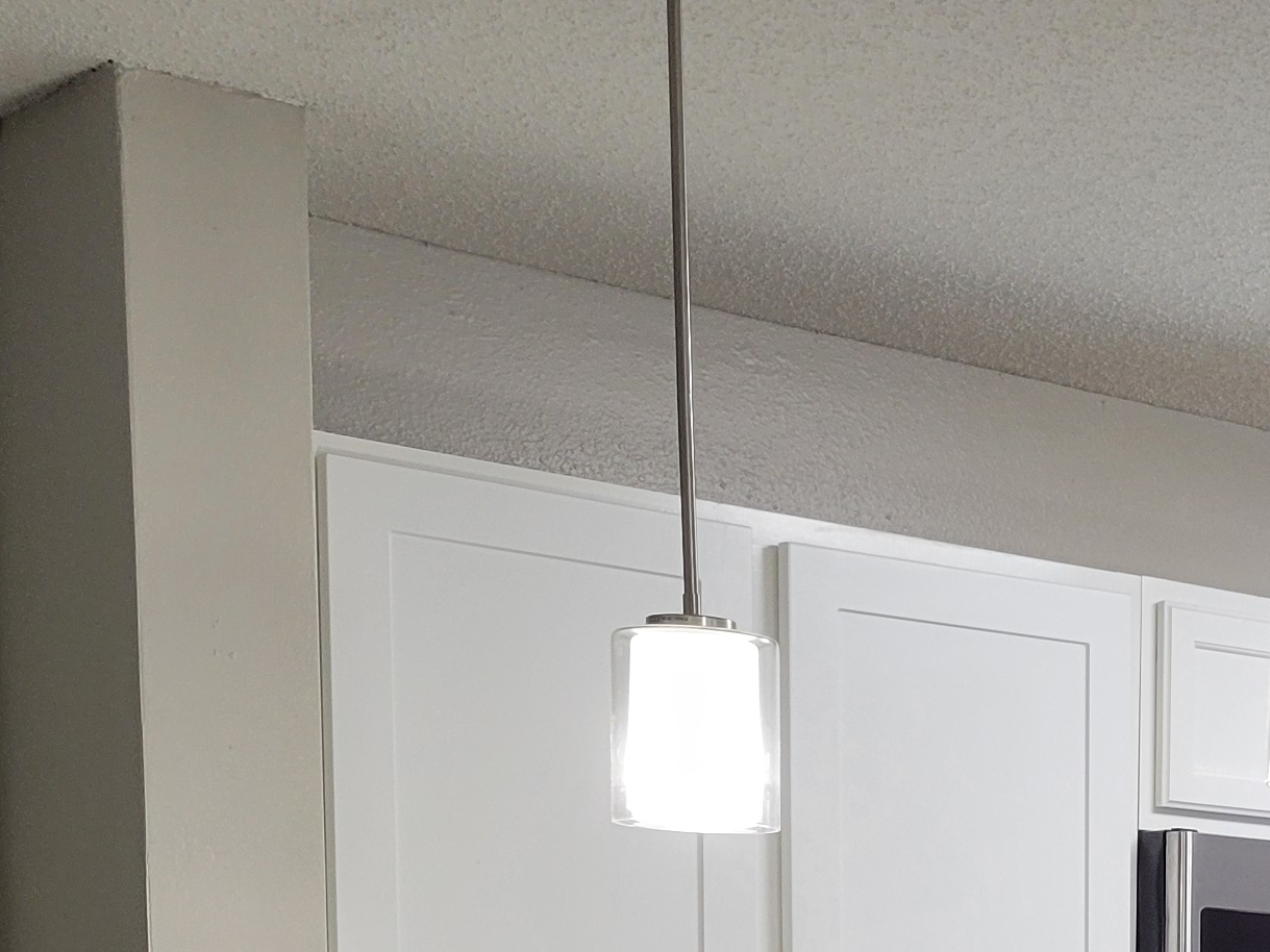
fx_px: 3155
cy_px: 1484
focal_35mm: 86
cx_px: 1523
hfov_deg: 21.2
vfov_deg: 15.6
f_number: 1.8
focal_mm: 5.4
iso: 200
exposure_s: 1/120
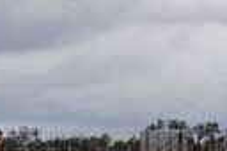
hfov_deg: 7.4
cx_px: -103
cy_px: 172
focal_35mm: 273
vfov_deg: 5.0
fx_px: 1719
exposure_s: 1/200
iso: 100
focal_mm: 48
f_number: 7.1
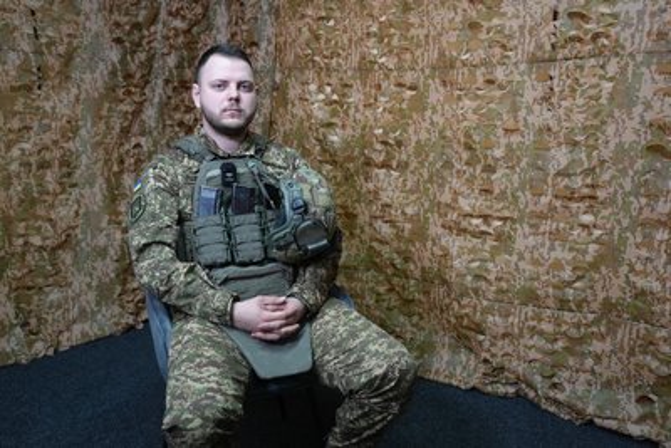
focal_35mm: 30
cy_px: 224
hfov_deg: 61.9
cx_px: 336
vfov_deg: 43.6
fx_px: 559
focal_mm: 30
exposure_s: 1/160
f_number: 4
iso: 1600
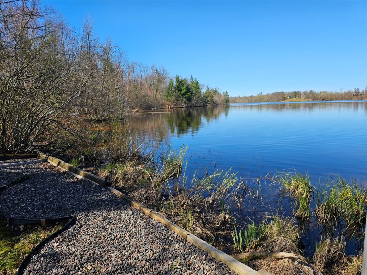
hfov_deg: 73.9
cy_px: 138
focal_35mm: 23
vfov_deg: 58.9
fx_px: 244
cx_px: 184
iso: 10
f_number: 1.7
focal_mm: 6.3
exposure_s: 1/522
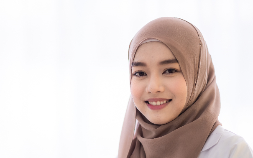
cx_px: 87
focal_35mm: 177
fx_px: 1220
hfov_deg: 11.8
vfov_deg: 7.4
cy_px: 133
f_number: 1.4
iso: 100
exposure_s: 1/800
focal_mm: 105
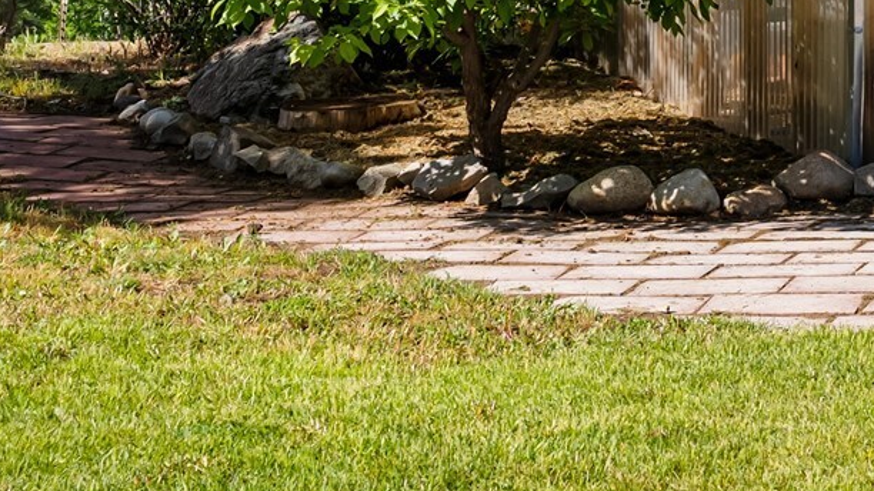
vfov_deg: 12.3
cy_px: -303
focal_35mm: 92
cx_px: 1045
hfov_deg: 21.5
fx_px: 2132
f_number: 7.1
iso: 100
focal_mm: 31.7
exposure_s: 1/50
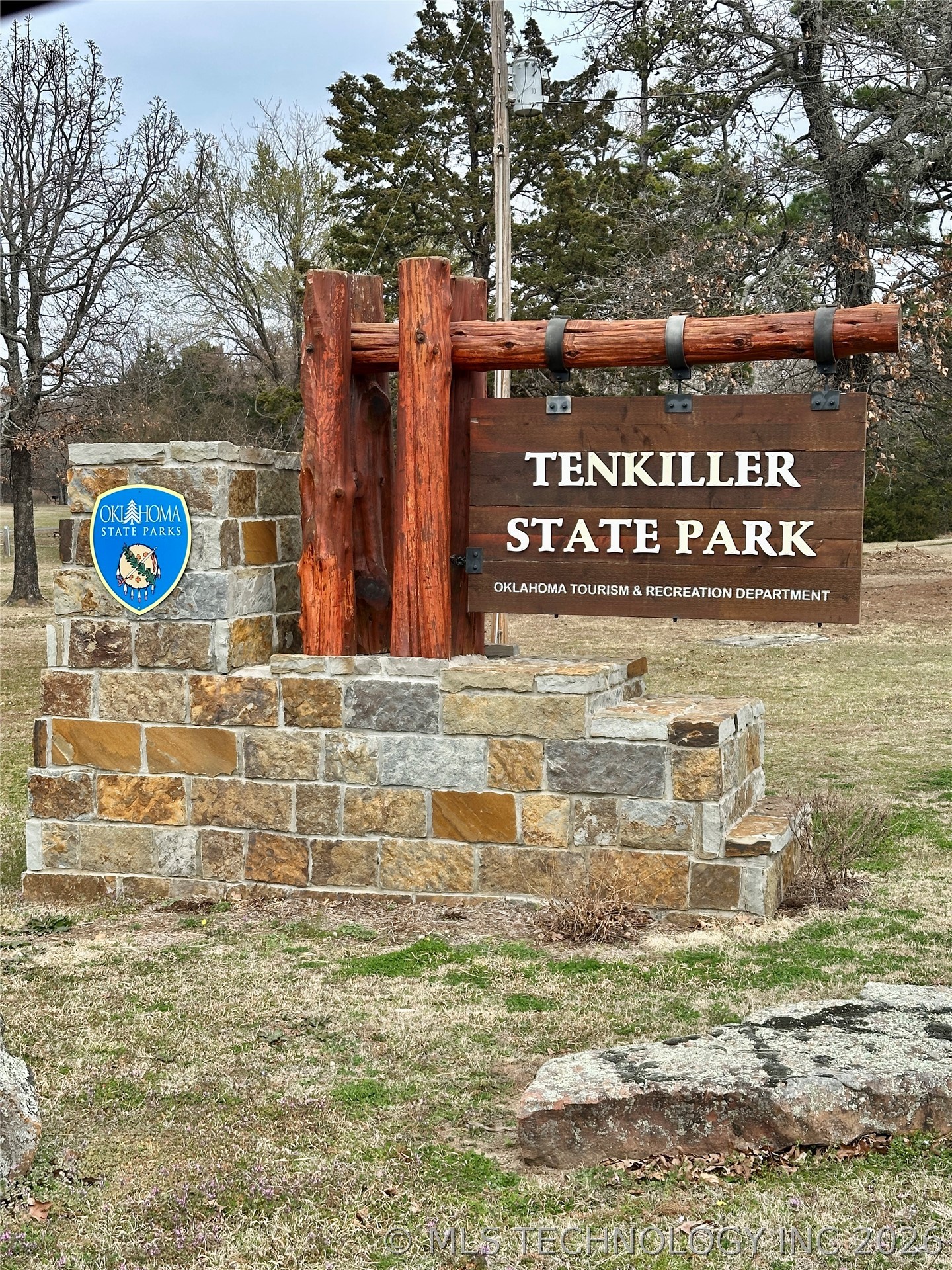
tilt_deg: -2.8
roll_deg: -1.1
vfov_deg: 39.7
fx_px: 1760
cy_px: 635
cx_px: 476
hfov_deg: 30.3
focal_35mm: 48
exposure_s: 1/1815
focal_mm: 6.86
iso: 64
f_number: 1.78
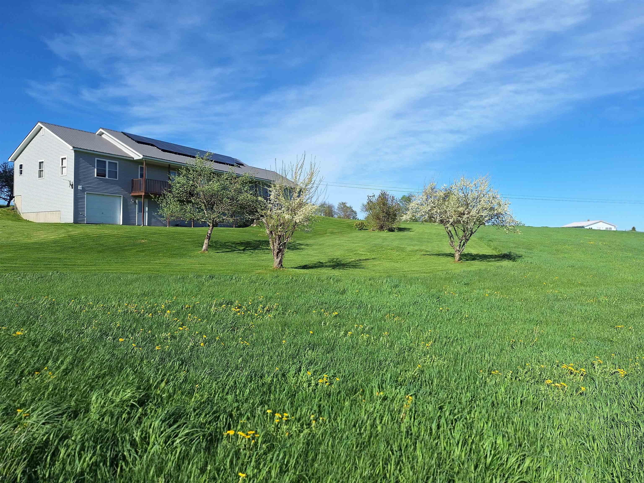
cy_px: 242
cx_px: 322
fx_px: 428
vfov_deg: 58.9
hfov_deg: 73.9
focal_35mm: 23
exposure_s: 1/2865
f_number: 1.8
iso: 40
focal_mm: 5.54
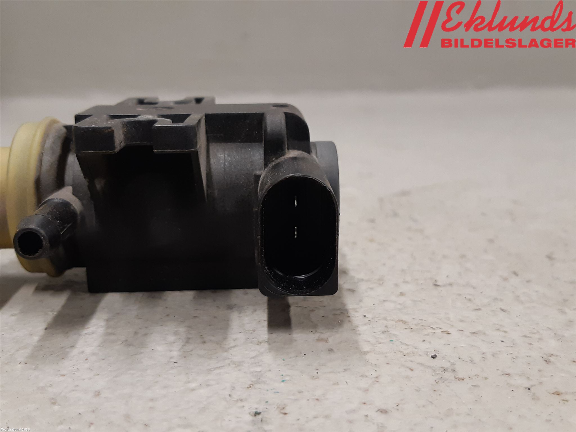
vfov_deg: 53.1
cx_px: 288
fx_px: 433
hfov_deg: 67.3
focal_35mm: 26
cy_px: 216
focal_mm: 3.93
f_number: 1.7
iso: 160
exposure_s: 1/50
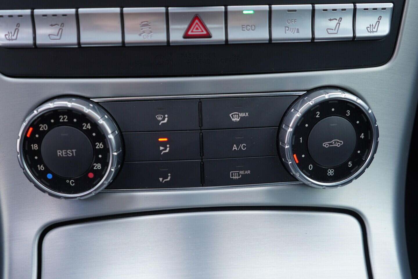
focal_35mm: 36
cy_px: 140
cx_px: 209
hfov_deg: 53.1
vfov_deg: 36.9
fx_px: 418
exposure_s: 1/40
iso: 160
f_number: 2.8
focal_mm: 24
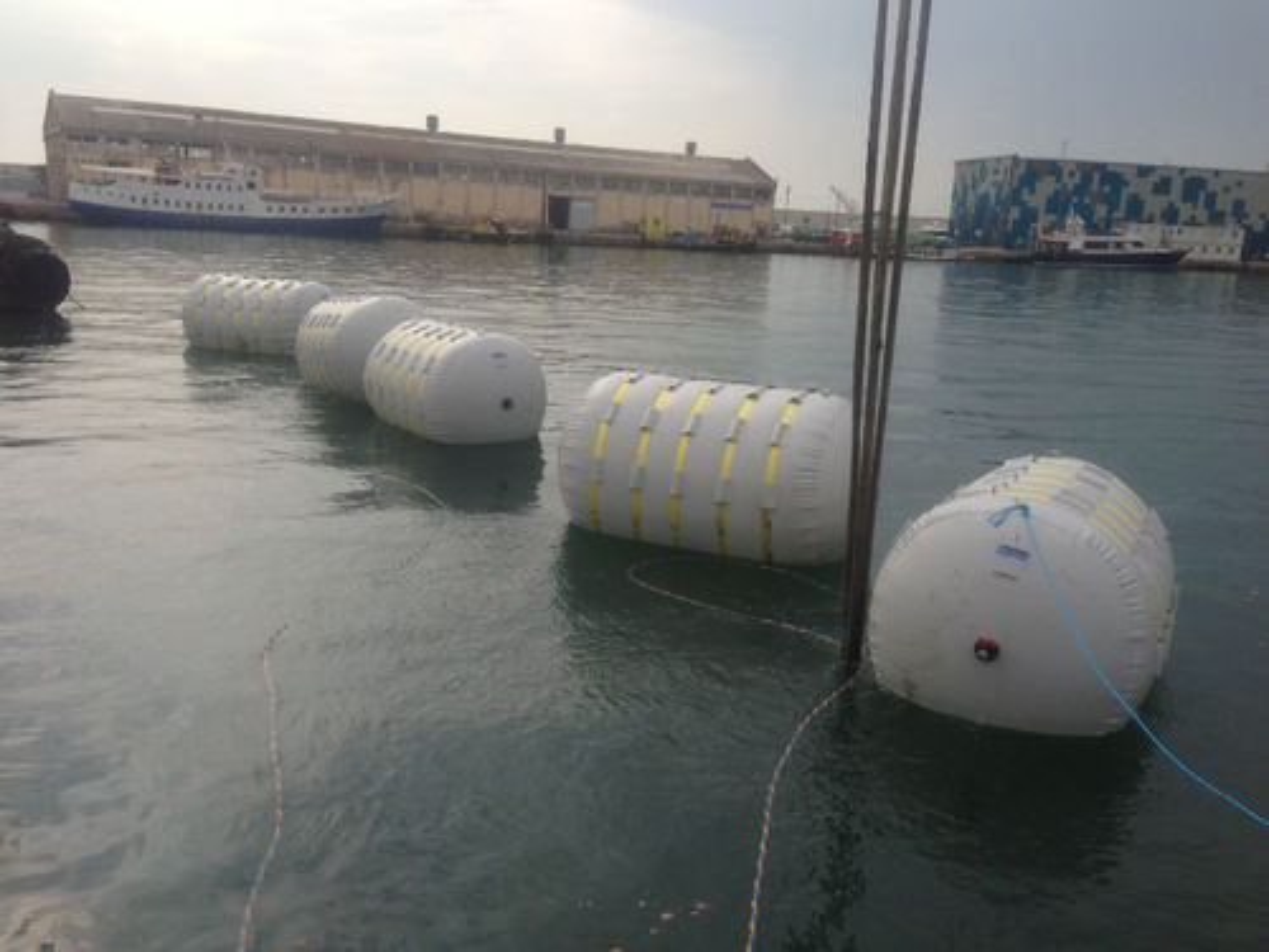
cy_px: 476
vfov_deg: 42.9
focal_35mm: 33
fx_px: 1210
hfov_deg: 55.4
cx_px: 634
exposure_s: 1/1695
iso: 50
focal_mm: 4.13
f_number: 2.4
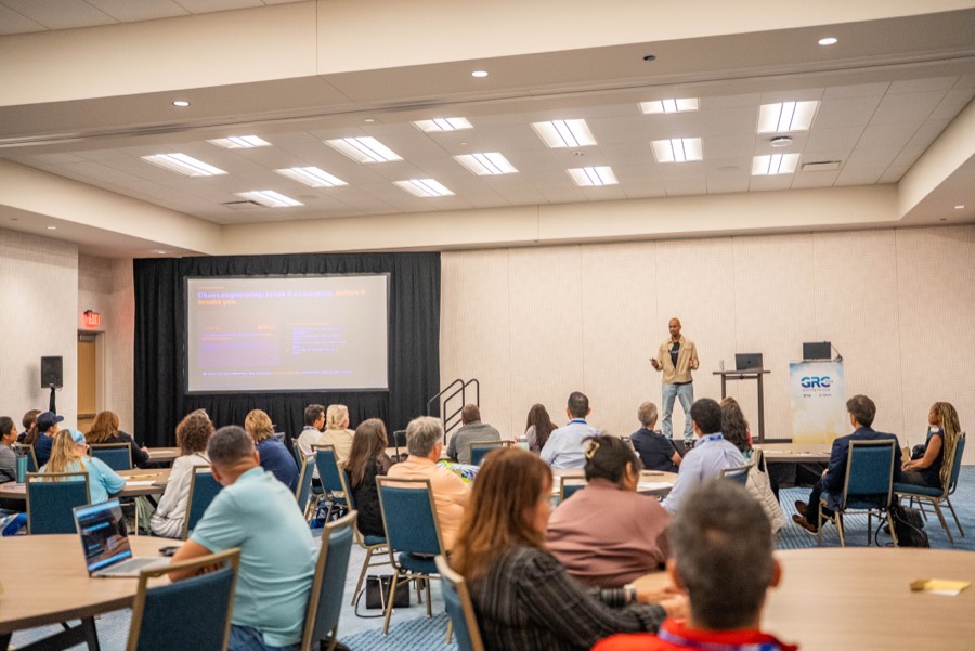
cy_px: 326
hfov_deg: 54.4
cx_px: 488
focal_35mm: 35
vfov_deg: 37.9
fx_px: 948
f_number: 2.2
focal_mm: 35
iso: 2500
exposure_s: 1/400
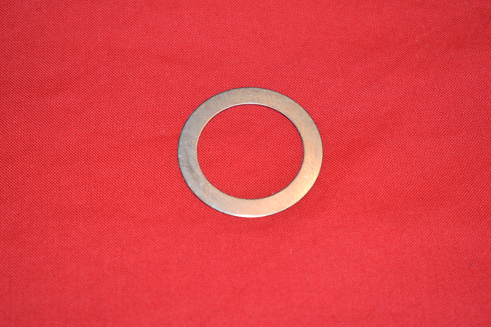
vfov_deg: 16.6
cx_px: 246
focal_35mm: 82
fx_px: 1125
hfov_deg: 24.6
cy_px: 164
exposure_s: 1/160
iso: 800
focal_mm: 55
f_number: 5.6
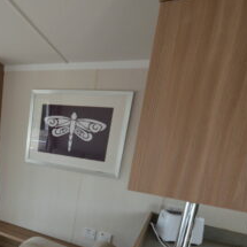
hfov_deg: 42.7
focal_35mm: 32
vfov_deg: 49.6
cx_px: -9
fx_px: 258
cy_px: 177
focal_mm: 10
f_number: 5.6
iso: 250
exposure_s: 1/125
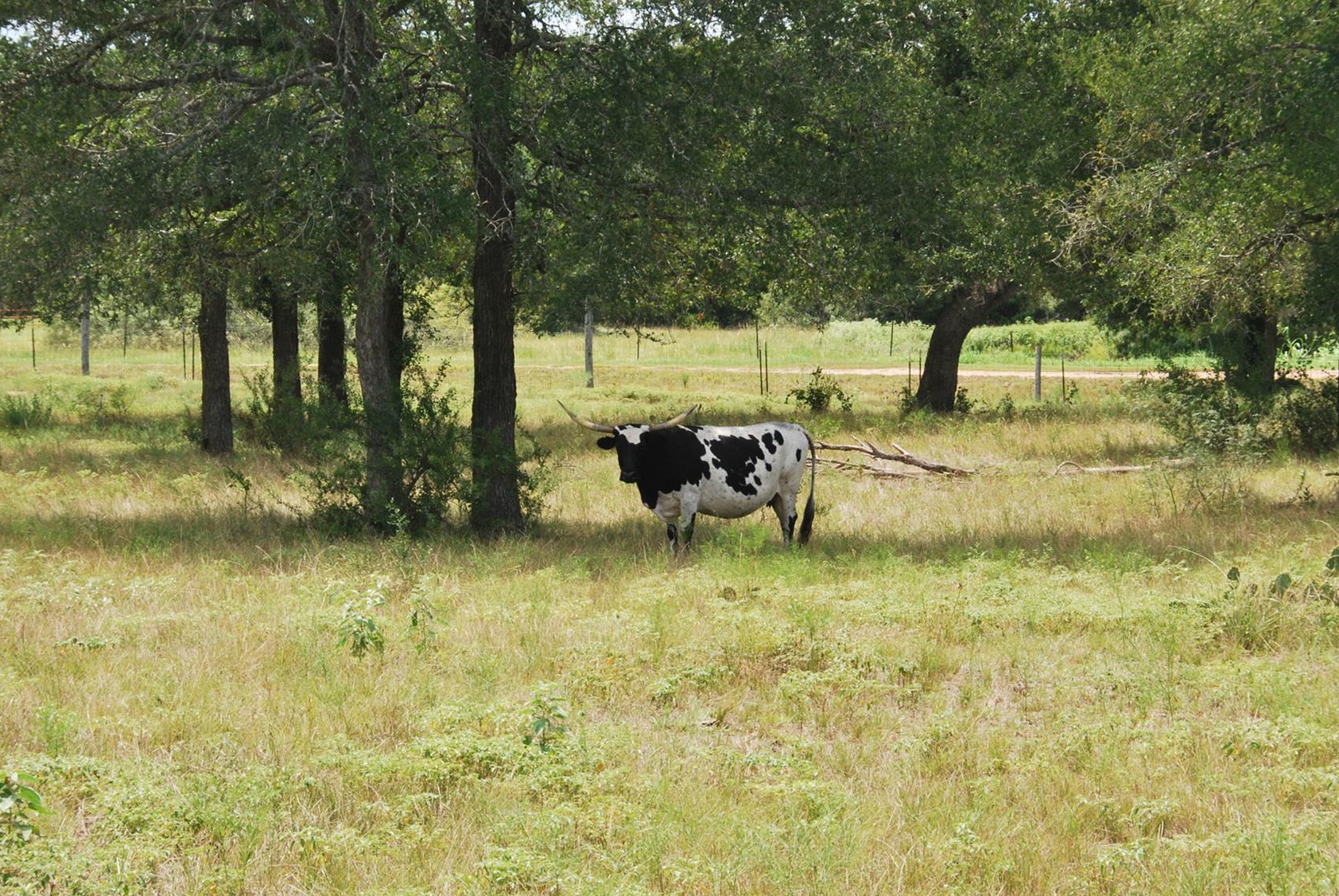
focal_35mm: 119
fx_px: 4415
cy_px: 418
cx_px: 722
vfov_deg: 11.6
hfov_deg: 17.2
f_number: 13
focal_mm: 65
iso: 400
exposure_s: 1/200
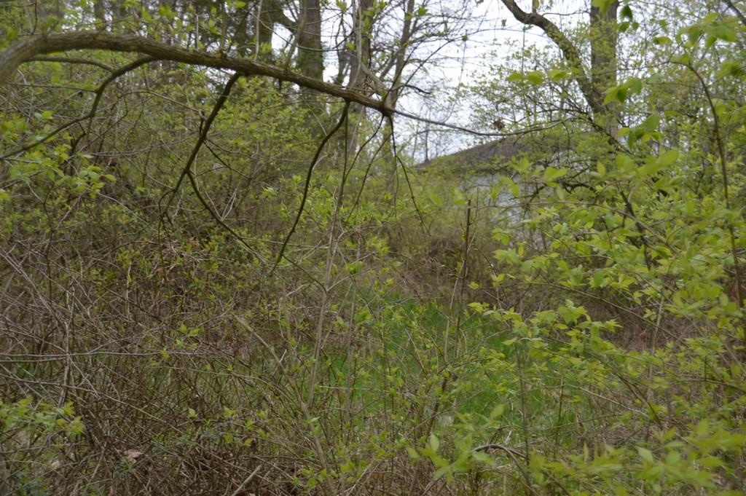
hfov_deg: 26.0
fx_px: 1615
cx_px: 373
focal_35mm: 78
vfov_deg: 17.5
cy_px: 248
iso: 100
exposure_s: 1/125
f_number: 5.6
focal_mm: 52
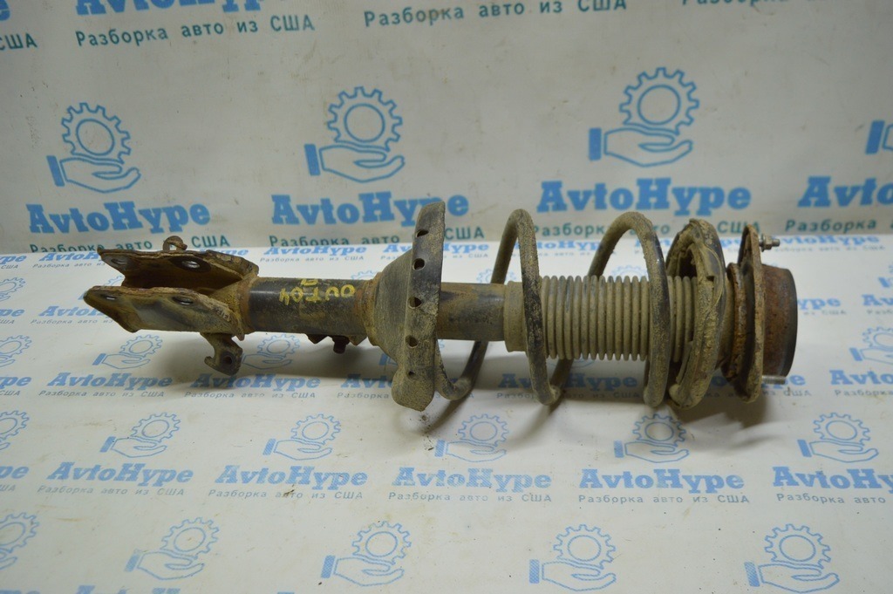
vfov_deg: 39.9
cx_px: 446
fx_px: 818
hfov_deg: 57.3
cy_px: 297
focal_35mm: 33
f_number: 3.8
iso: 400
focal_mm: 22
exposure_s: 1/100
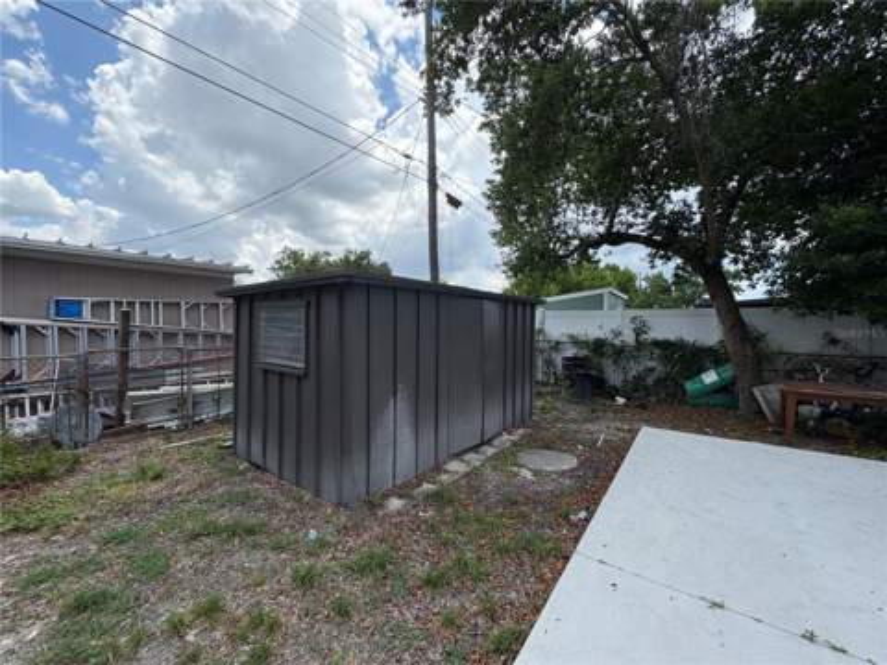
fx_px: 359
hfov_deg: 102.1
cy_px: 332
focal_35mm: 14
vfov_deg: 85.7
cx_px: 444
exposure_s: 1/770
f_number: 2.2
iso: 32
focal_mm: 2.22
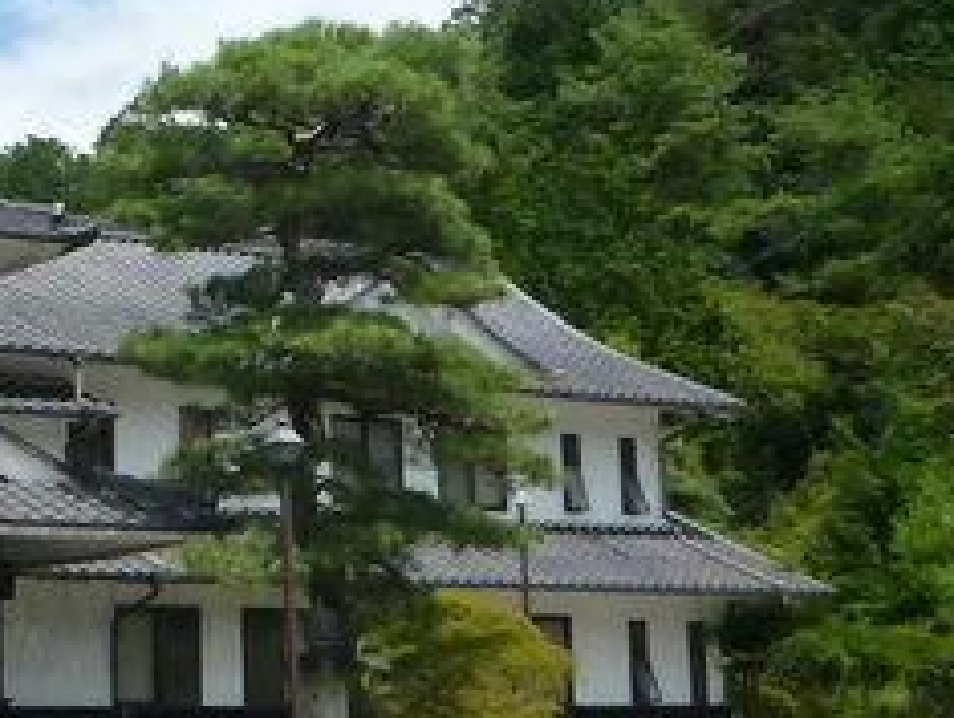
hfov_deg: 22.9
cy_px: 406
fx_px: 2181
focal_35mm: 79
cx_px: -158
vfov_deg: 18.7
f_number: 9
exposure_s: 1/2000
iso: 1600
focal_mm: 5.6
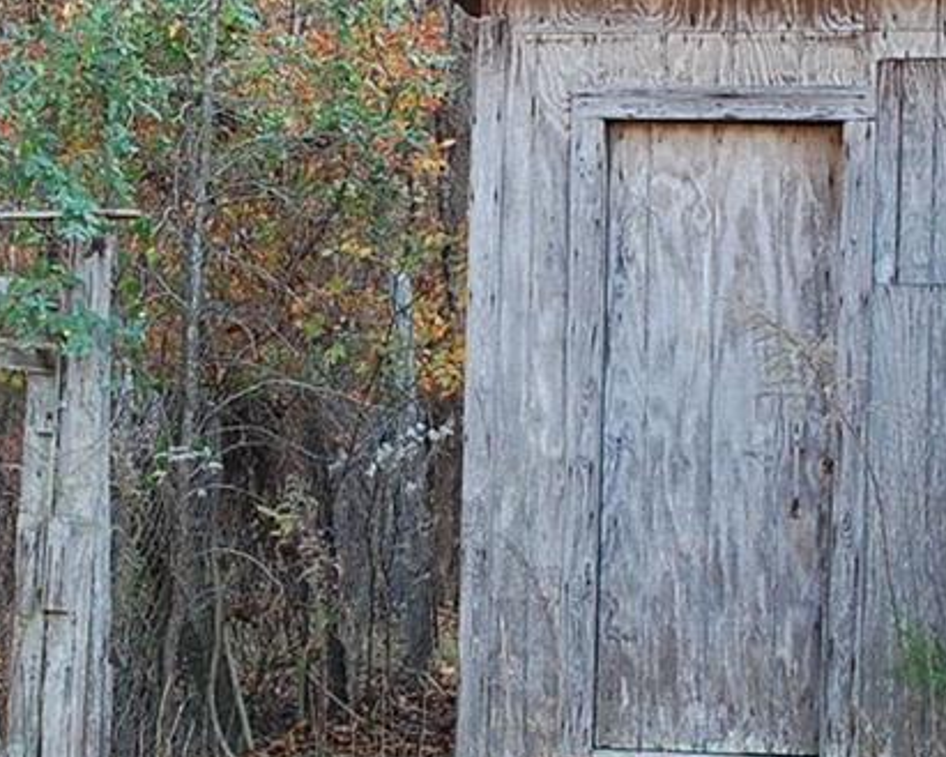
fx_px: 2744
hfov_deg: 19.5
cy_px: 336
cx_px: 414
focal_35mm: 98
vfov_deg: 15.7
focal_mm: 28
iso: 400
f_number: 5.6
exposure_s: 1/125
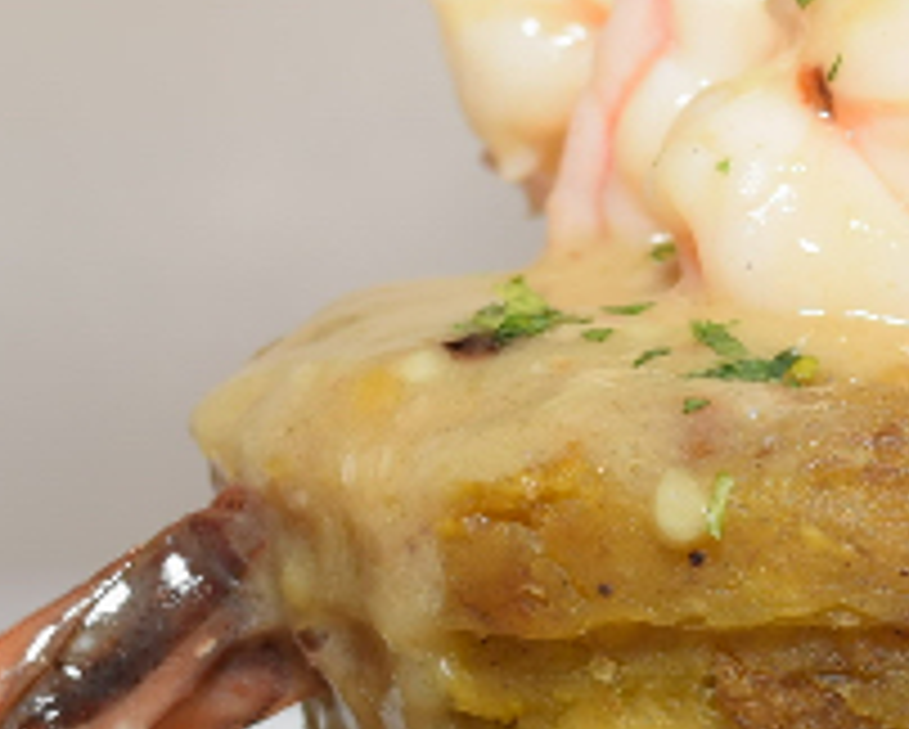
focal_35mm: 167
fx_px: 4497
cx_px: 994
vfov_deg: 9.2
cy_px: 688
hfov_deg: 11.4
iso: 100
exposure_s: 1/60
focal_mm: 30
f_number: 8
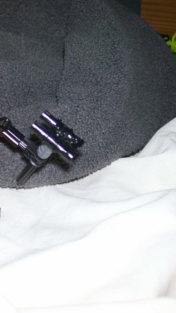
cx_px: -30
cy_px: 157
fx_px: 547
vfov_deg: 31.9
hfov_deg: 17.5
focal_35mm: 66
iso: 80
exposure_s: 1/73.1
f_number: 3
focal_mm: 7.6
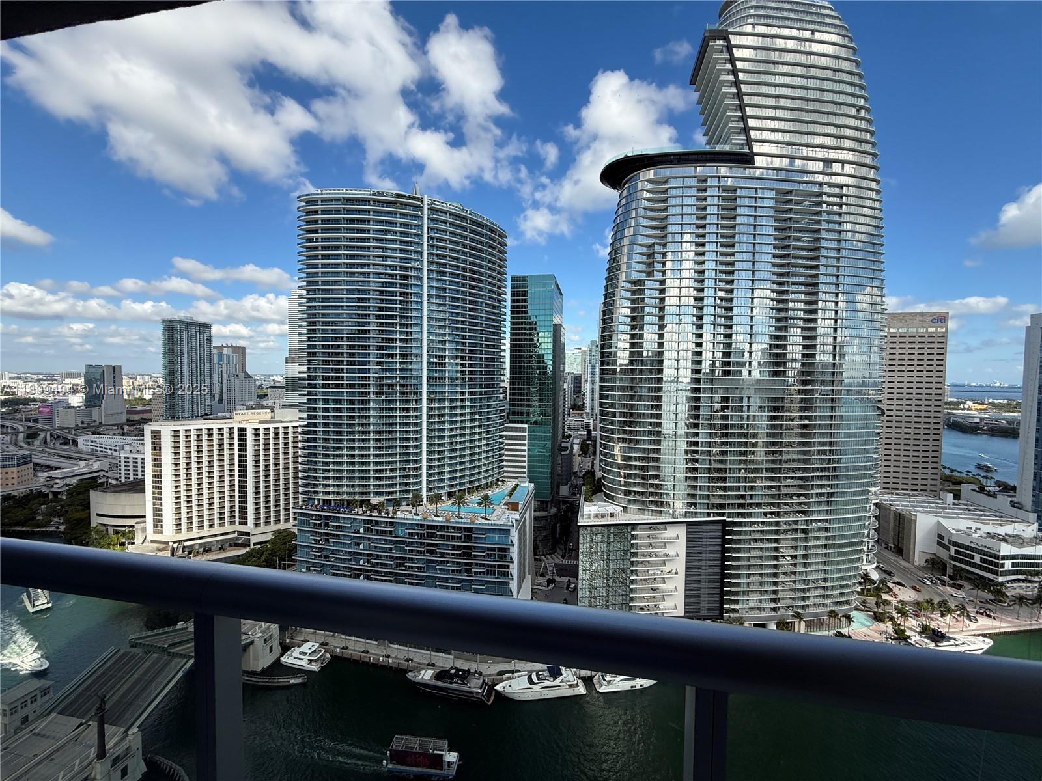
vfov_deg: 85.7
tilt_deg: -1.5
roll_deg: -3.1
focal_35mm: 14
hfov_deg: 102.1
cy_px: 390
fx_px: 421
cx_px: 521
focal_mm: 2.22
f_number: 2.2
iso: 50
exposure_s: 1/1167
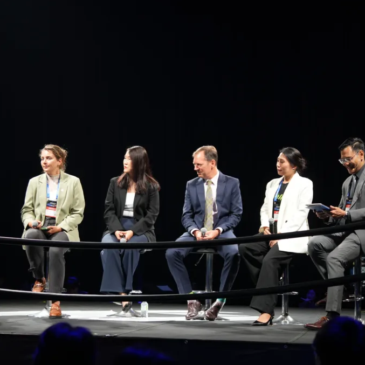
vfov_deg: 19.3
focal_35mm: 90
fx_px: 1074
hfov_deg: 19.2
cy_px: 181
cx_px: 119
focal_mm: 70
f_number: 4
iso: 1000
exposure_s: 1/160
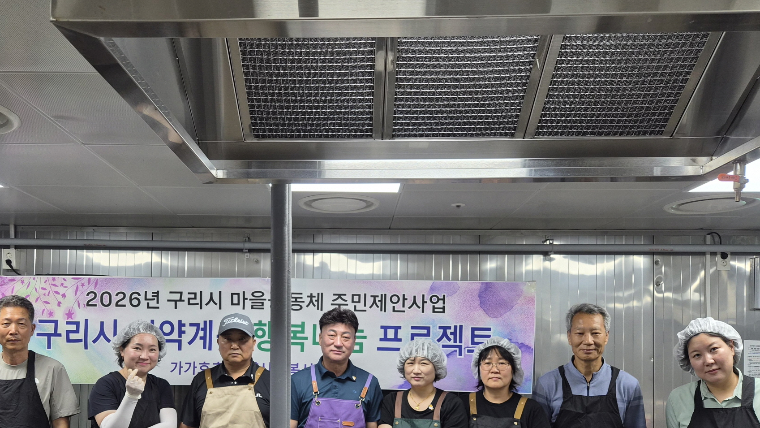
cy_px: 319
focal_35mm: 31
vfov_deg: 36.9
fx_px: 625
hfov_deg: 62.4
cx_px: 328
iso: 80
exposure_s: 1/120
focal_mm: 5.4
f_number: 1.8
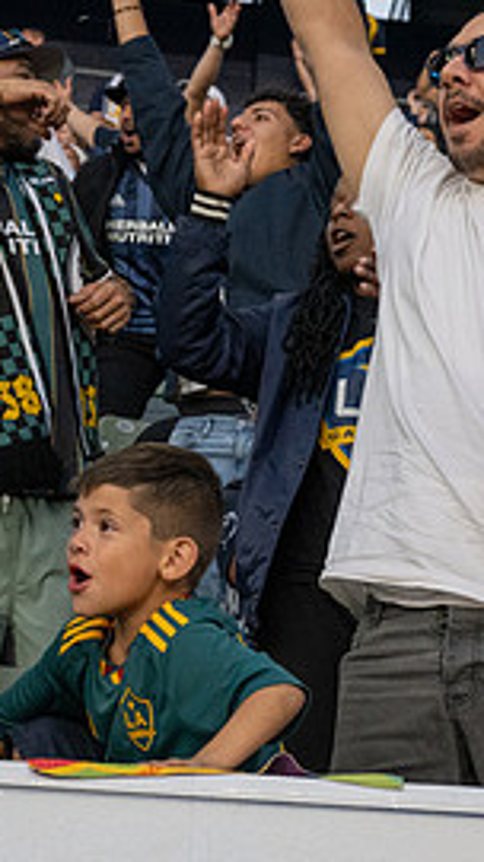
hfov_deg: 7.7
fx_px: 3590
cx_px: 519
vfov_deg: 13.7
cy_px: 307
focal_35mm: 157
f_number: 8
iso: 2800
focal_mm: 70
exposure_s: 1/400
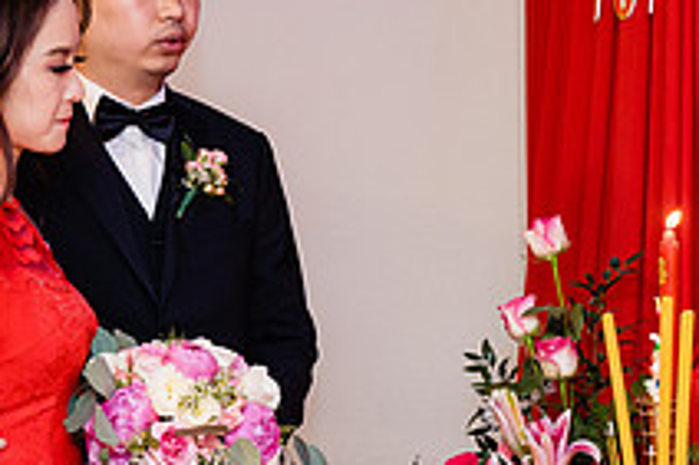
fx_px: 2445
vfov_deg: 10.9
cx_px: 653
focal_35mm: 126
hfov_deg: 16.0
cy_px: 153
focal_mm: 46
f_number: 4
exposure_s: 1/160
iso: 1600
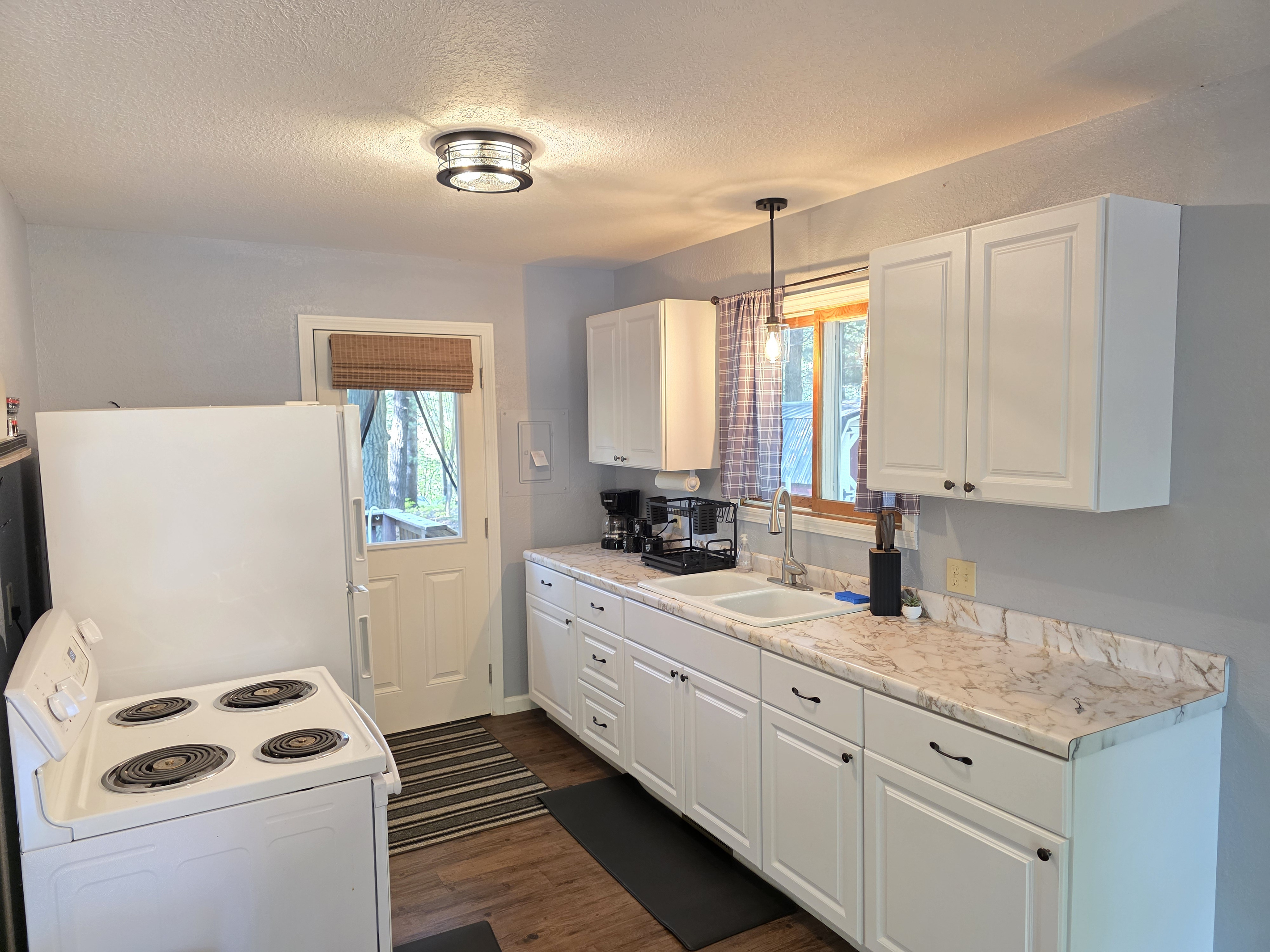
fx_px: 844
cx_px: 635
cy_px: 476
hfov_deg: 73.9
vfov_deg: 58.9
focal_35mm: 23
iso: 400
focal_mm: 6.3
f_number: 1.7
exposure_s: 1/120
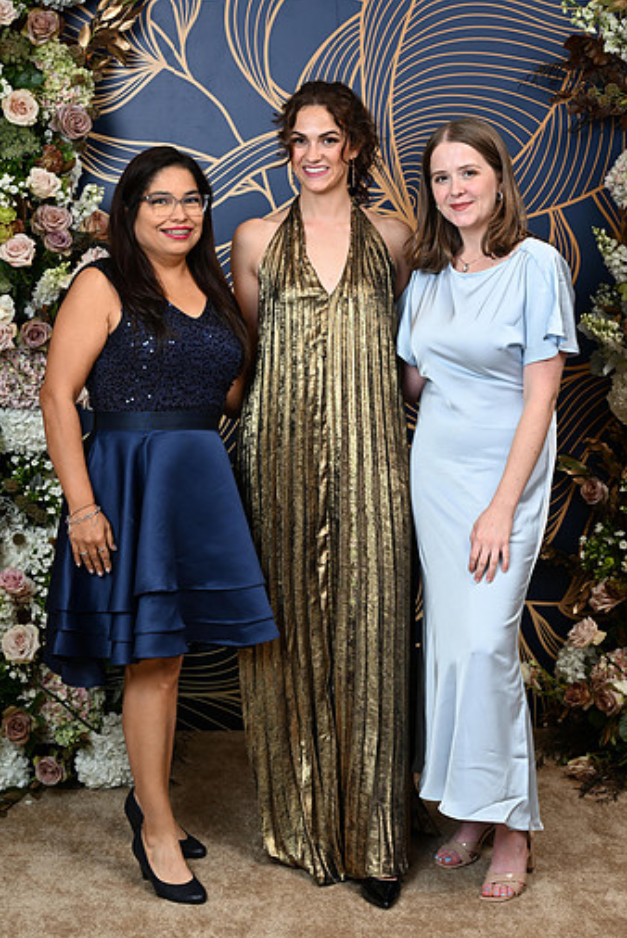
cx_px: 322
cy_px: 463
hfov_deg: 21.6
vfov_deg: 31.9
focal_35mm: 63
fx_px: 1643
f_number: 6.3
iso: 125
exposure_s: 1/125
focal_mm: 55
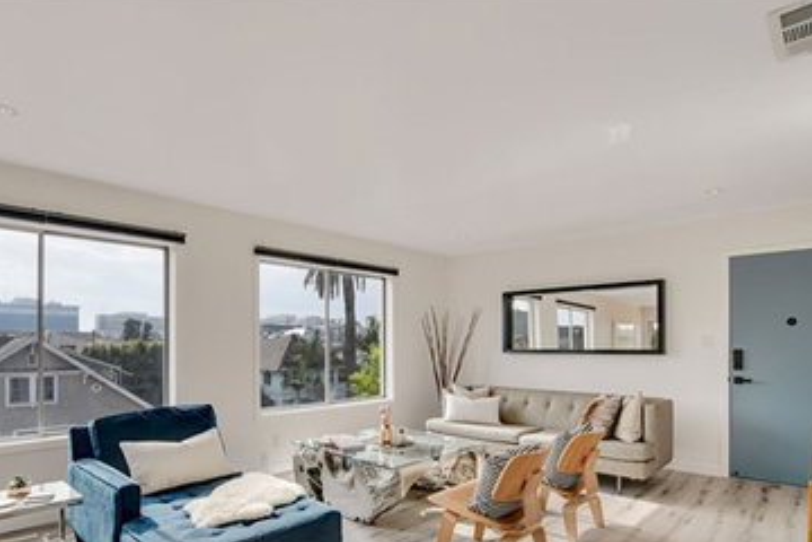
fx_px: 451
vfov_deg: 60.9
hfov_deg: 84.0
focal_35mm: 20
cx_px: 392
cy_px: 348
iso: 400
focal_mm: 10
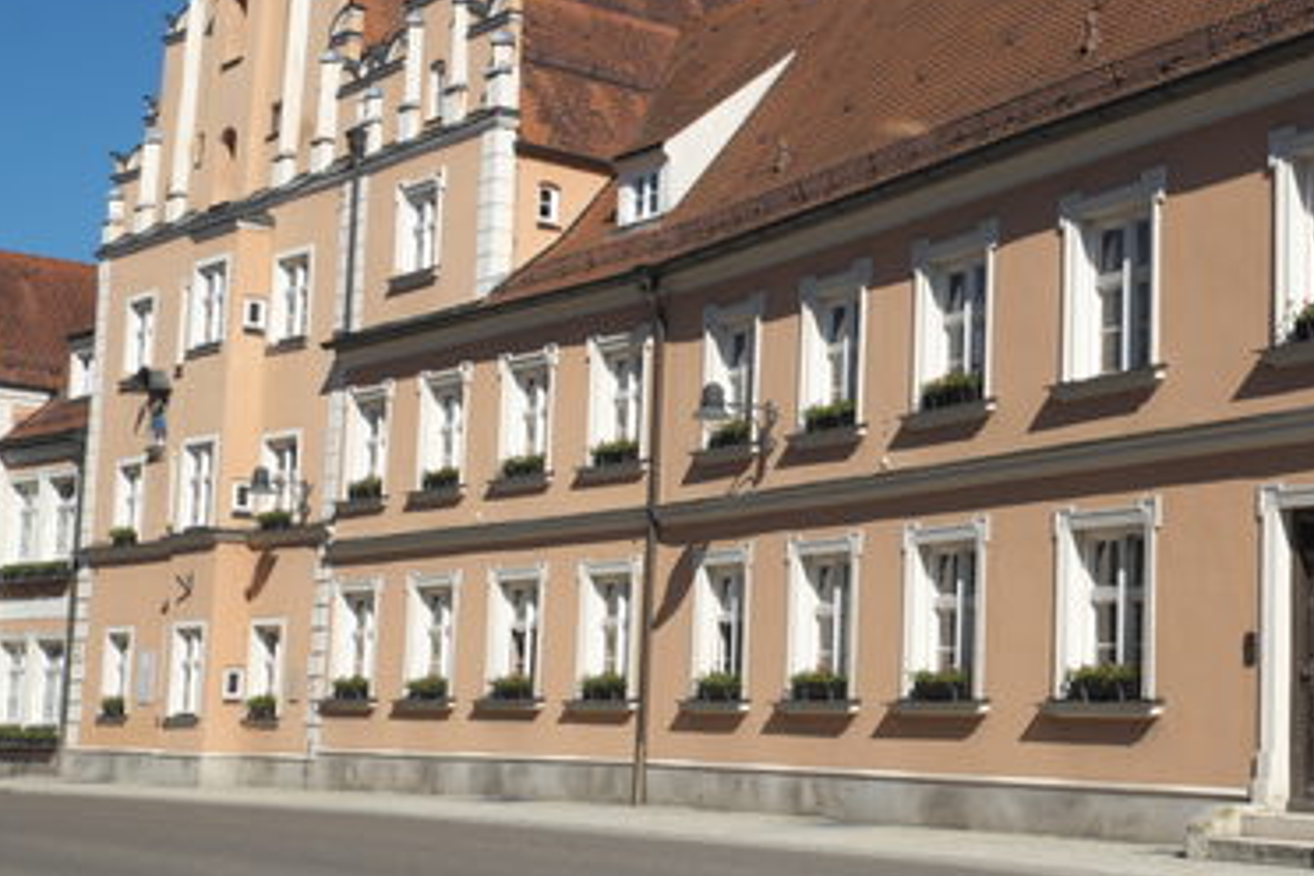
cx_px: 1042
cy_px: 249
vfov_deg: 24.4
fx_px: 2007
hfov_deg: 35.2
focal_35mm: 55
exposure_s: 1/210
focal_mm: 21.4
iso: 200
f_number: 13
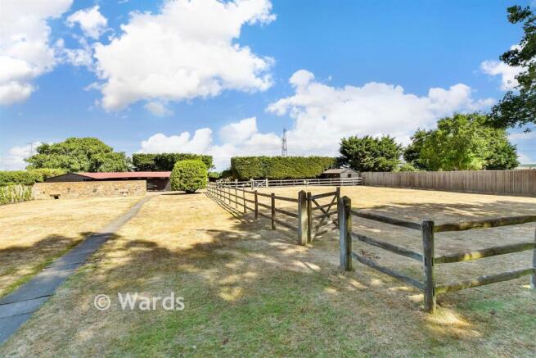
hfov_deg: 100.4
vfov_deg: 77.4
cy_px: 179
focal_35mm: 15
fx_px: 223
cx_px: 268
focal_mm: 10
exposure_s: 1/400
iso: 500
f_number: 10
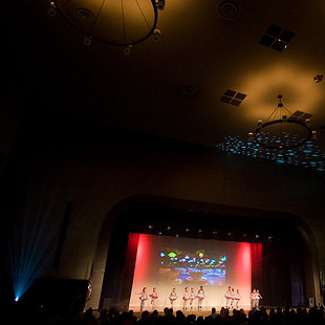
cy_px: 164
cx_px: 240
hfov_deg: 56.4
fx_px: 287
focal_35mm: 27
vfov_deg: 59.1
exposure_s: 1/80
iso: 2000
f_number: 4
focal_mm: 17
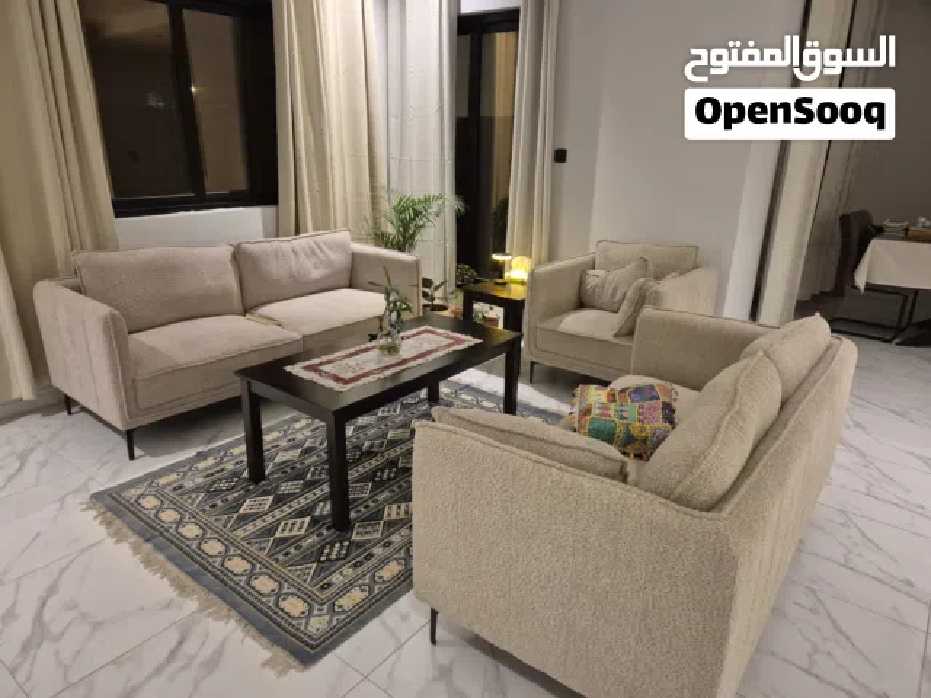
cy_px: 349
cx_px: 466
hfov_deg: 73.9
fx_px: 619
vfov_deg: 58.9
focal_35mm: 23
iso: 1000
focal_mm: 5.4
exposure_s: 1/60
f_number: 1.8
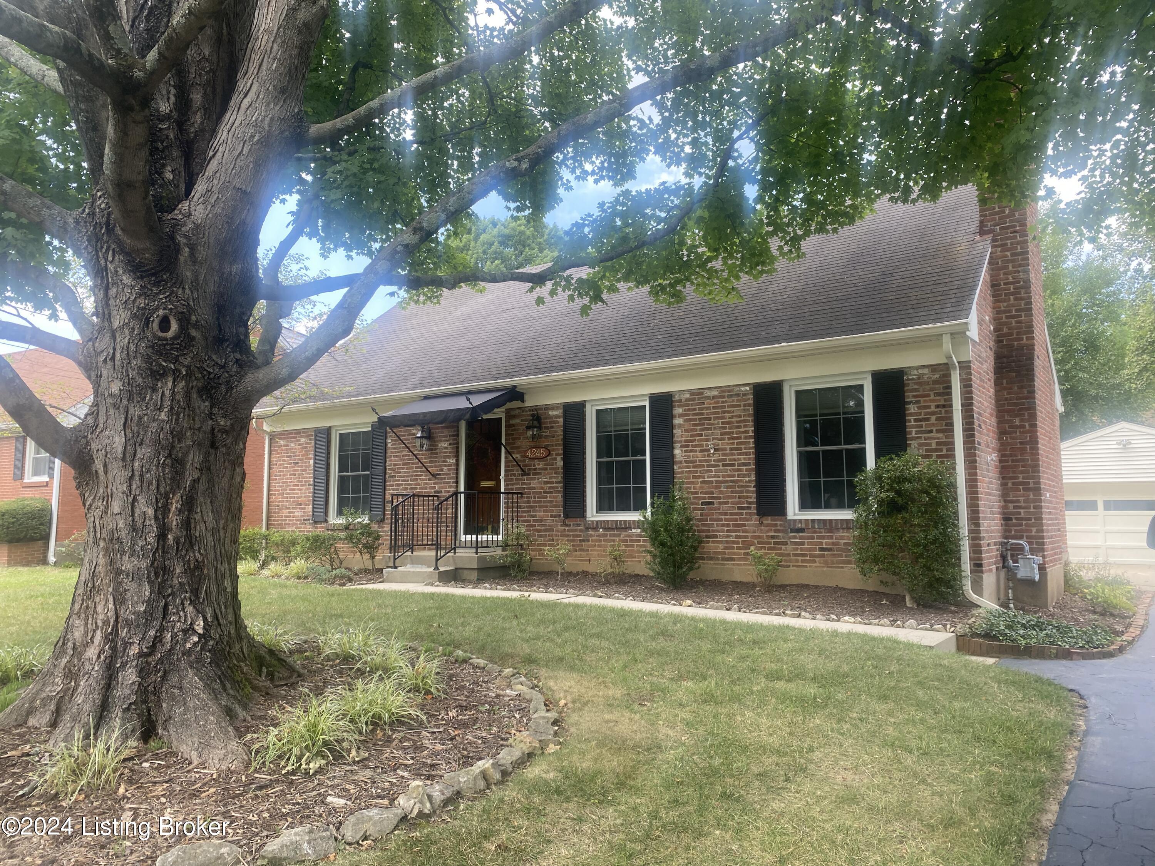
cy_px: 433
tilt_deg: +8.4
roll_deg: -1.1
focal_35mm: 26
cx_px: 578
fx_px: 868
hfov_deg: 67.3
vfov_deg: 53.1
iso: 32
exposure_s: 1/219
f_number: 1.8
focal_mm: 4.25
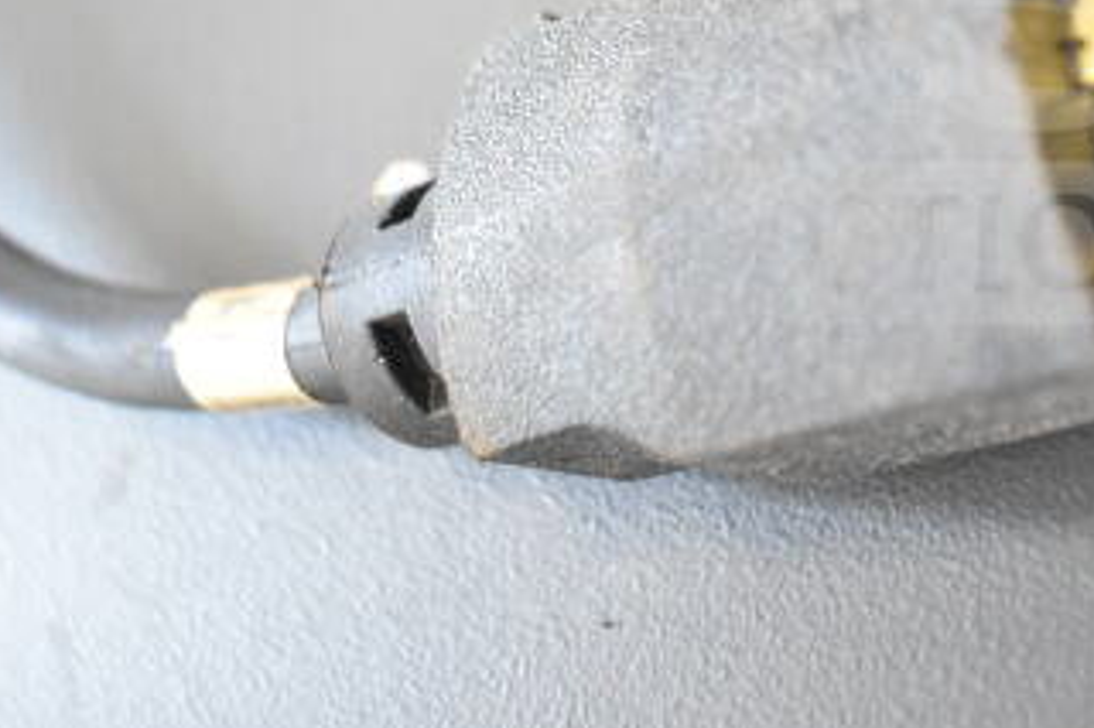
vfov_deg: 21.0
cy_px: 53
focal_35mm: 63
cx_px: 950
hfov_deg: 30.7
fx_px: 1913
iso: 2000
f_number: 3.8
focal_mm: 22
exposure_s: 1/30
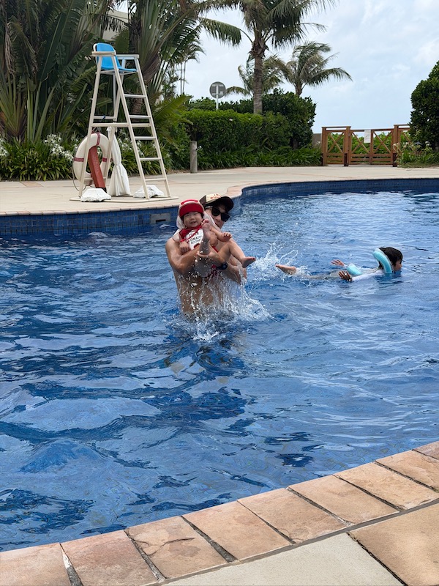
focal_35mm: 48
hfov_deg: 30.3
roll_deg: +0.6
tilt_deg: -11.1
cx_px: 220
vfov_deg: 39.7
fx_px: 812
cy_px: 293
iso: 64
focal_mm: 6.76
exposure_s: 1/2273
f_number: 1.78
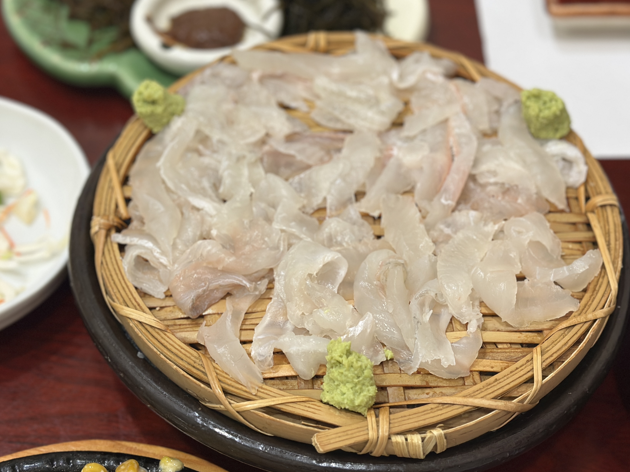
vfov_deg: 24.8
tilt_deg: -48.8
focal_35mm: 59
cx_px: 286
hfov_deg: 32.7
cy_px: 221
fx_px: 1074
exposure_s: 1/60
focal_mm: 6.86
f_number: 1.78
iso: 200
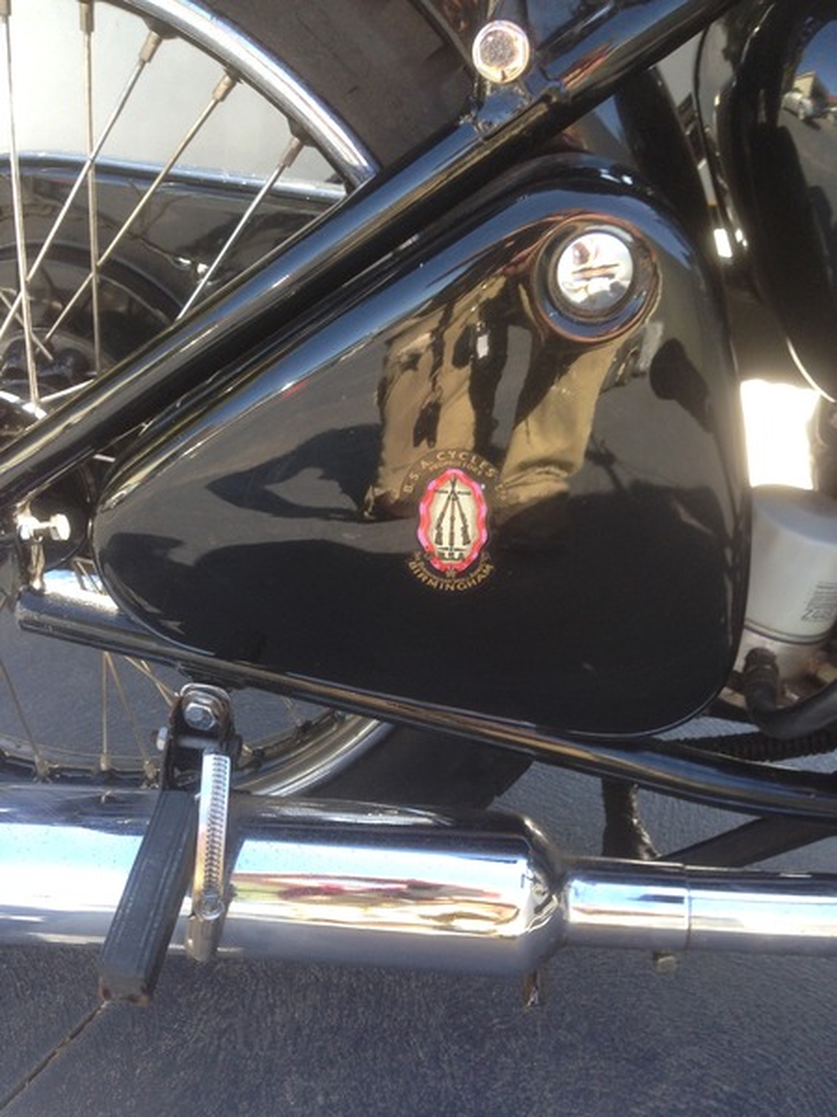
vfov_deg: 55.4
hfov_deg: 42.9
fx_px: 1064
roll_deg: -0.5
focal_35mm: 33
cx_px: 418
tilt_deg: -26.7
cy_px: 558
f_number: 2.4
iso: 64
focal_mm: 4.12
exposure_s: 1/120
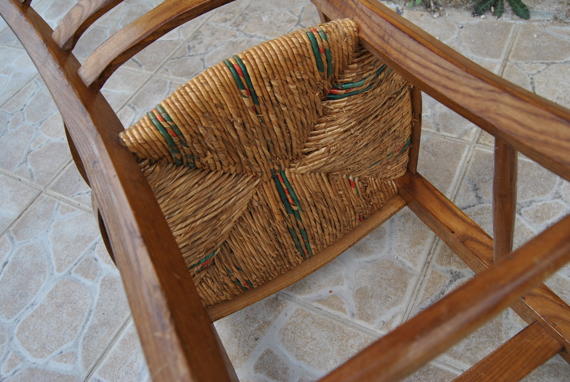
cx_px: 285
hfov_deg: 64.5
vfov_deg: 45.8
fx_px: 452
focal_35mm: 28
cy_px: 191
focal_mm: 19
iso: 100
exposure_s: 1/200
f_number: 7.1
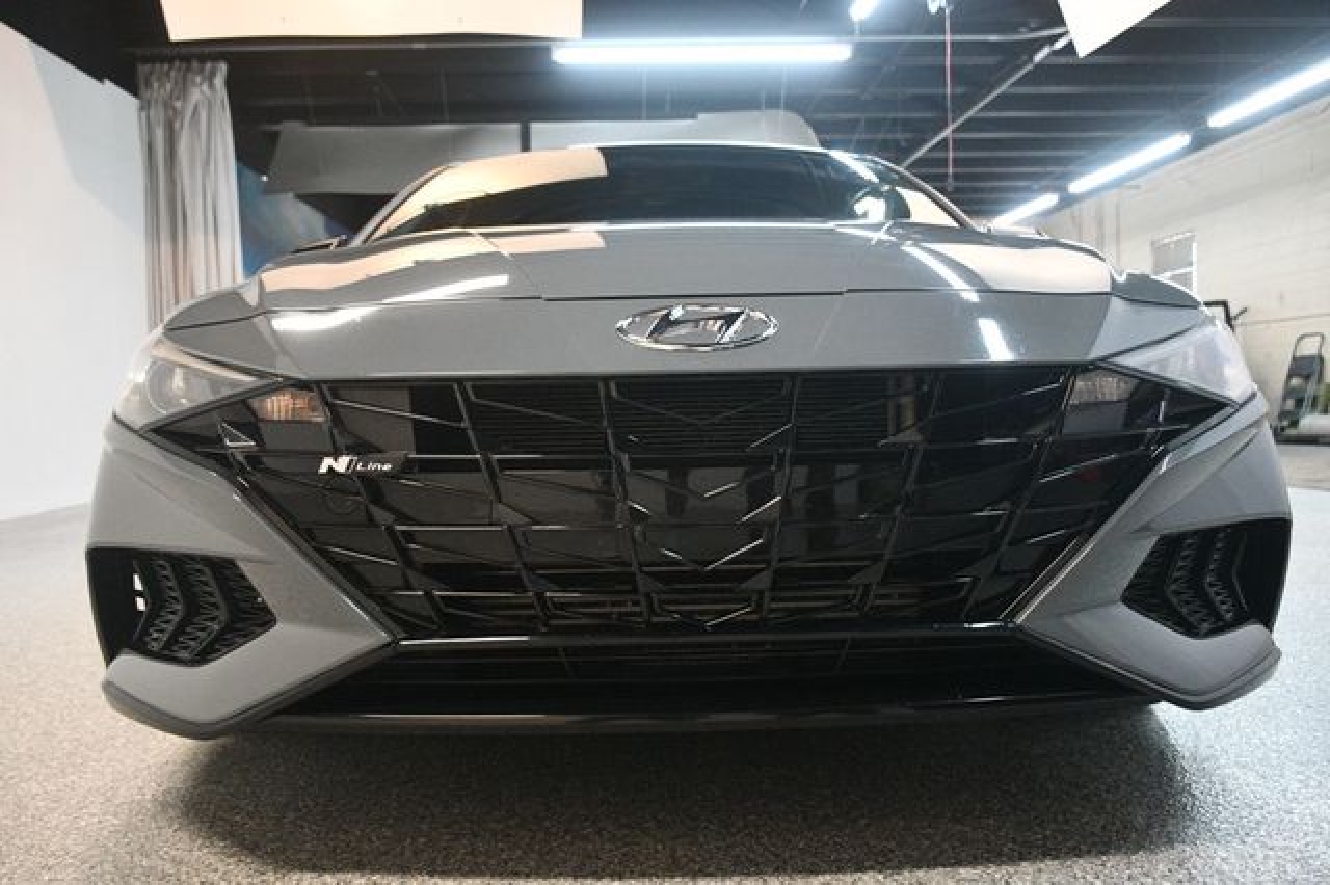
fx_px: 997
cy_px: 442
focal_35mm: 27
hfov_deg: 67.4
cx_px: 665
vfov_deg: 47.9
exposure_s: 1/125
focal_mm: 18
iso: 2800
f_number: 3.5
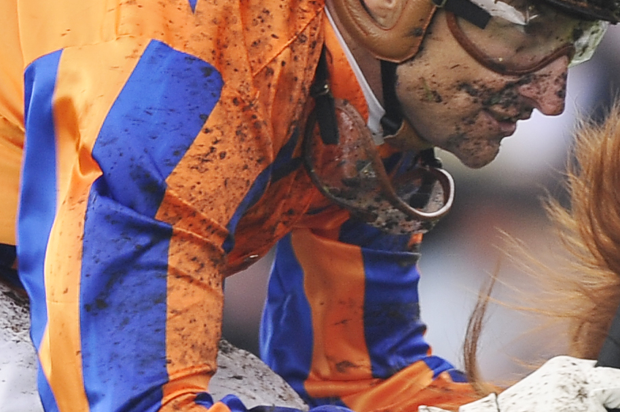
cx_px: 454
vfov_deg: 1.0
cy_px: 502
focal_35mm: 1399
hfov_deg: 1.5
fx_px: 24072
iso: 500
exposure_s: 1/800
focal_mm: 300
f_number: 4.5
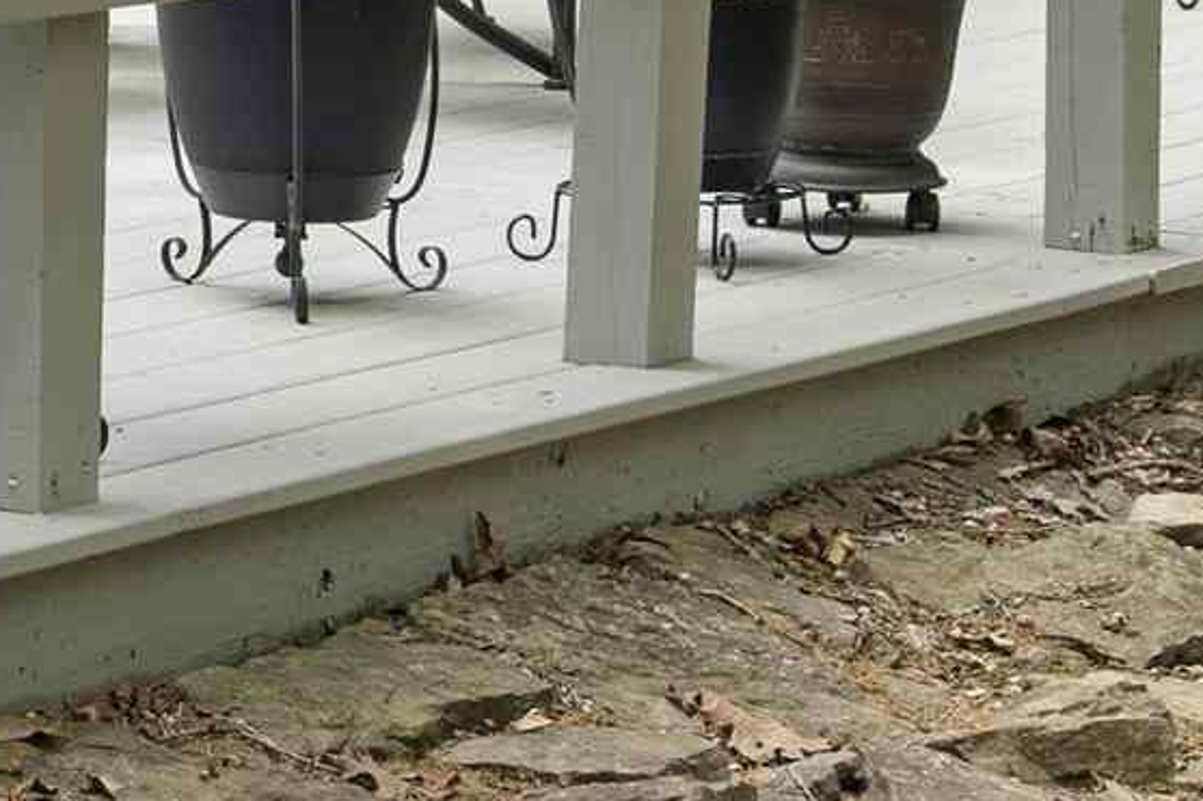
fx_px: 6080
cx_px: -924
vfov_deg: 7.3
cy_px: -611
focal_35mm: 182
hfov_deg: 10.6
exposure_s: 1/125
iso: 500
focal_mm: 33
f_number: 6.3
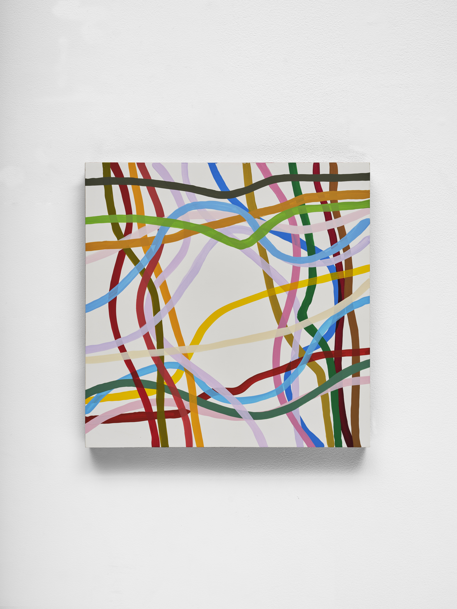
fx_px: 898
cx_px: 228
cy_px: 304
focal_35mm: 51
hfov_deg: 28.6
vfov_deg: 37.5
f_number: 11
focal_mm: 64
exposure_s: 1/125
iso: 50
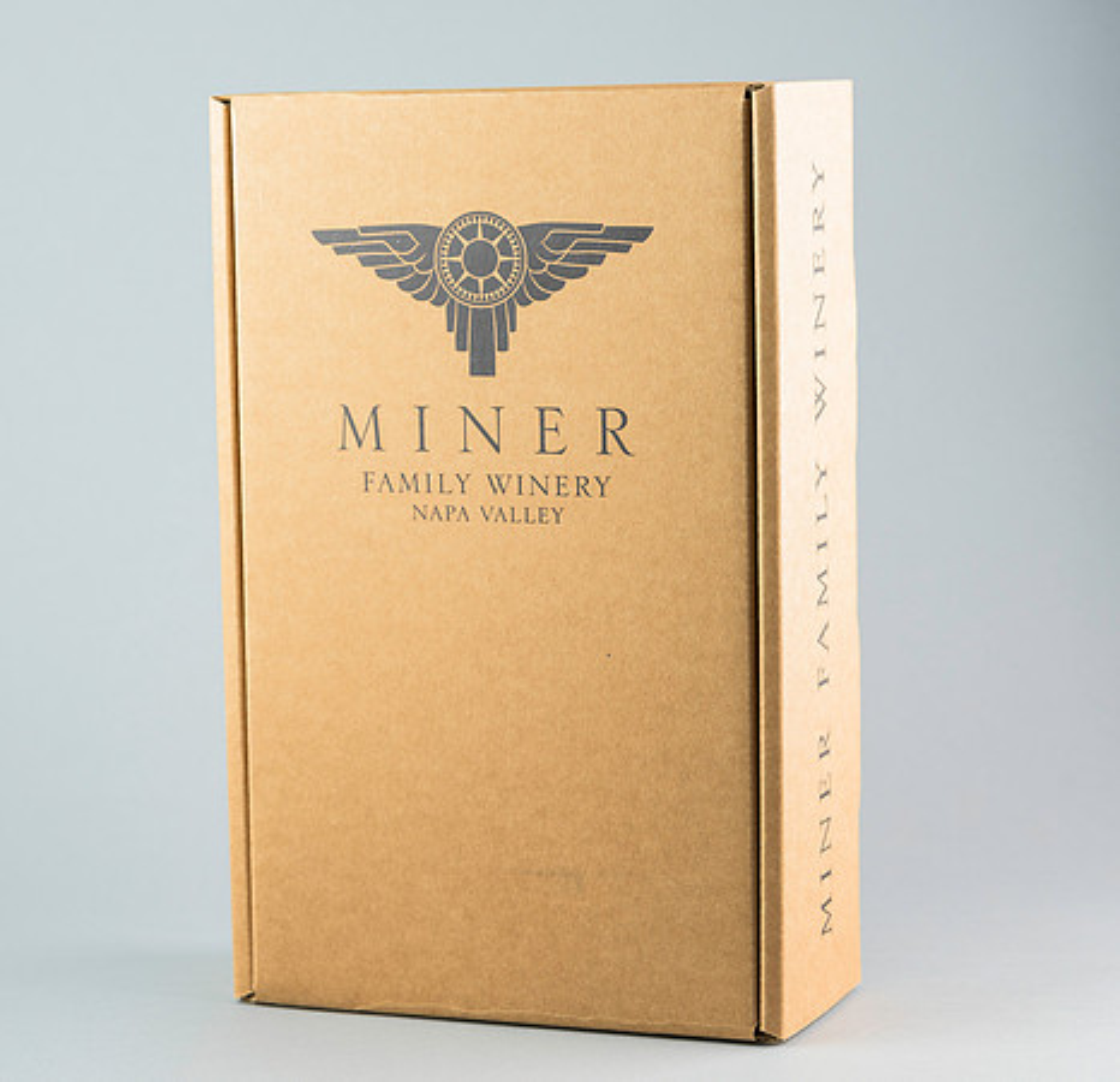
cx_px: 431
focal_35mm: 107
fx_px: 3841
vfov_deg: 16.0
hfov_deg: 16.6
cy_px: 536
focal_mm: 75
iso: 100
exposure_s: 1/200
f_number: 5.6
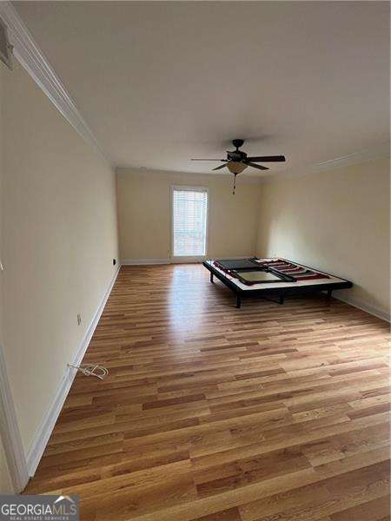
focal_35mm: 13
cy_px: 260
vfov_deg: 106.2
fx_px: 196
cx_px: 196
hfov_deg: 89.9
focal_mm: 1.57
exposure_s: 1/60
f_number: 1.8
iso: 160
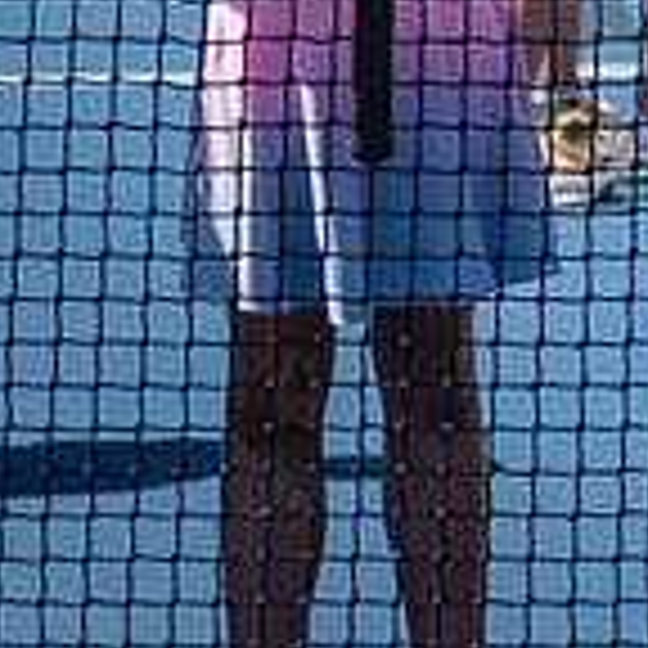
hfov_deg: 5.1
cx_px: 991
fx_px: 7222
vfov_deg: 5.1
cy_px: -369
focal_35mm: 341
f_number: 3.5
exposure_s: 1/1250
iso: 200
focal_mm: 80
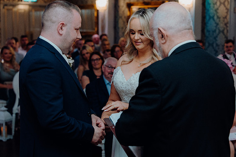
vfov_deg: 18.4
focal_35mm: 74
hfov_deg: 27.3
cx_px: 123
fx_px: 485
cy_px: 75
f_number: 3.5
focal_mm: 70
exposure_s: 1/160
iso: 2500
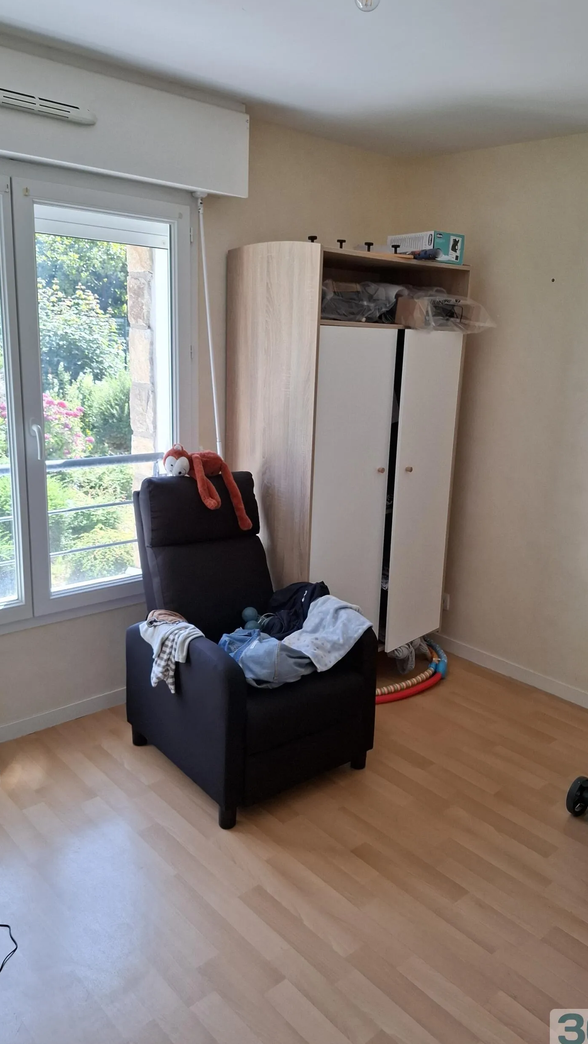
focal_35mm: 26
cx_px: 310
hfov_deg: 44.4
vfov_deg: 71.9
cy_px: 513
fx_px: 721
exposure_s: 1/115
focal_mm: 5.54
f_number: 1.8
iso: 50
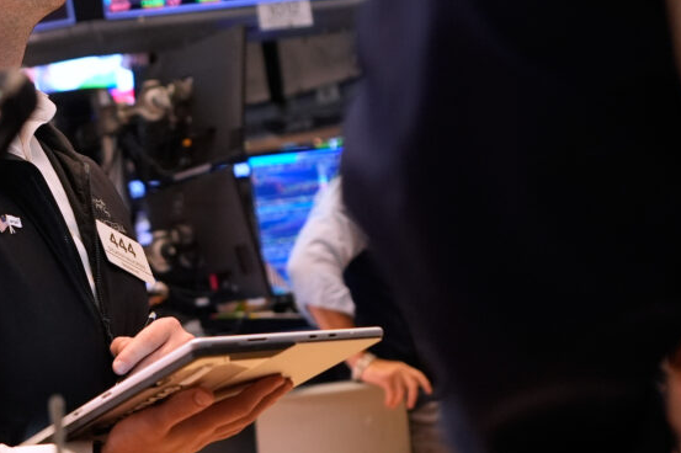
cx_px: -17
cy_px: 111
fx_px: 1796
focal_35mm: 95
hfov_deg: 20.7
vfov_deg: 14.3
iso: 1600
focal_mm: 35
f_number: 2.8
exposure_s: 1/90
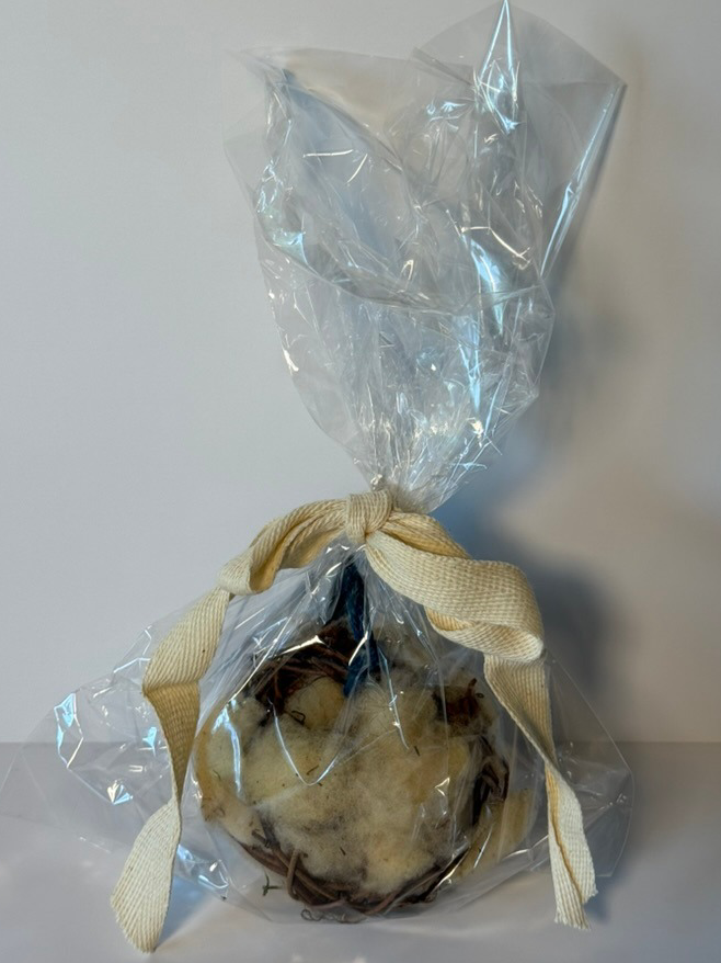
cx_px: 369
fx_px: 1556
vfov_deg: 34.4
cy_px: 508
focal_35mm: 56
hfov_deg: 26.1
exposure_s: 1/120
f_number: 1.78
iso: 50
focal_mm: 6.76
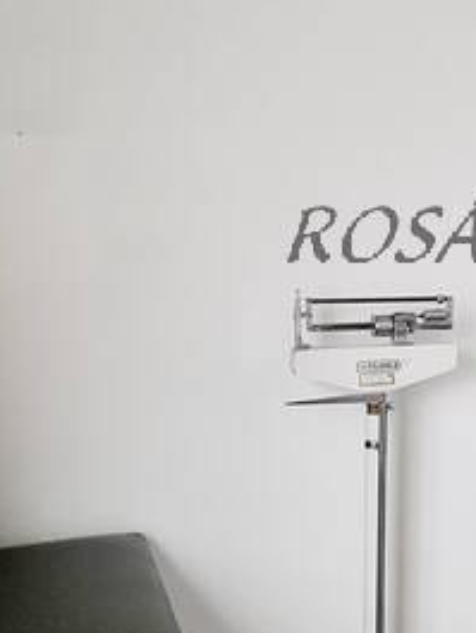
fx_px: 971
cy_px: 291
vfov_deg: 36.1
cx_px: 598
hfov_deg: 24.5
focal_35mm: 53
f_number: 2.2
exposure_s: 1/40
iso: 400
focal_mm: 2.2
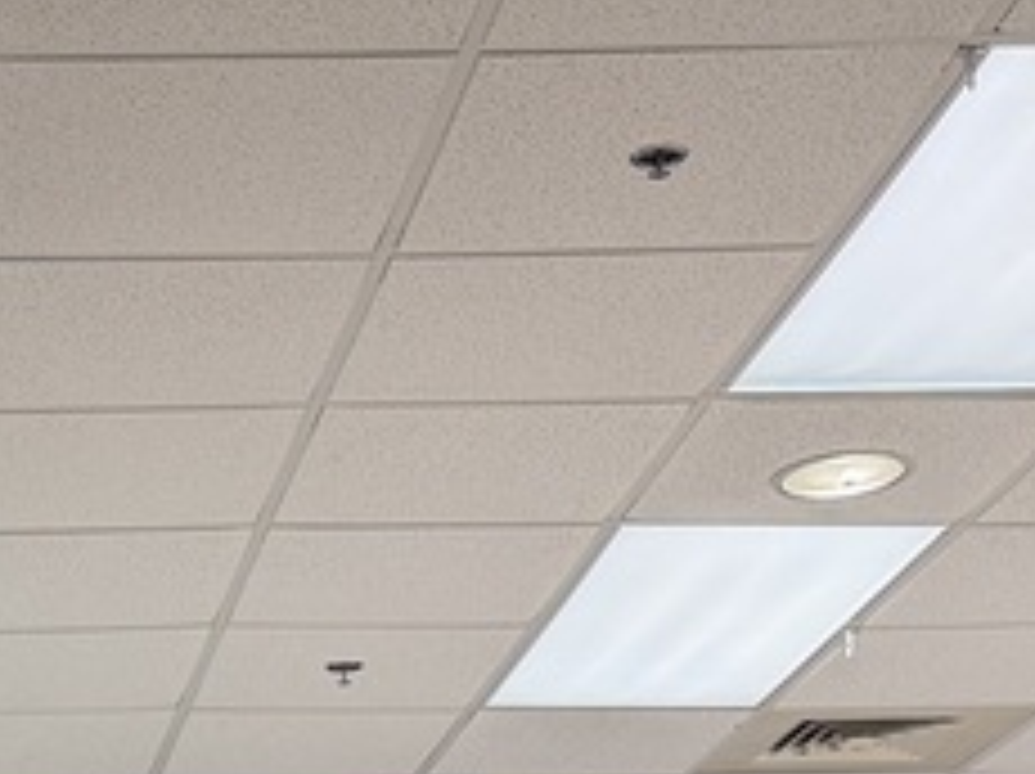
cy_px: 1408
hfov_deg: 17.1
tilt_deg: +3.0
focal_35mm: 107
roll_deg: -0.5
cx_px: -378
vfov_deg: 12.6
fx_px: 3196
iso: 250
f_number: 1.78
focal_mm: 6.76
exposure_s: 1/120
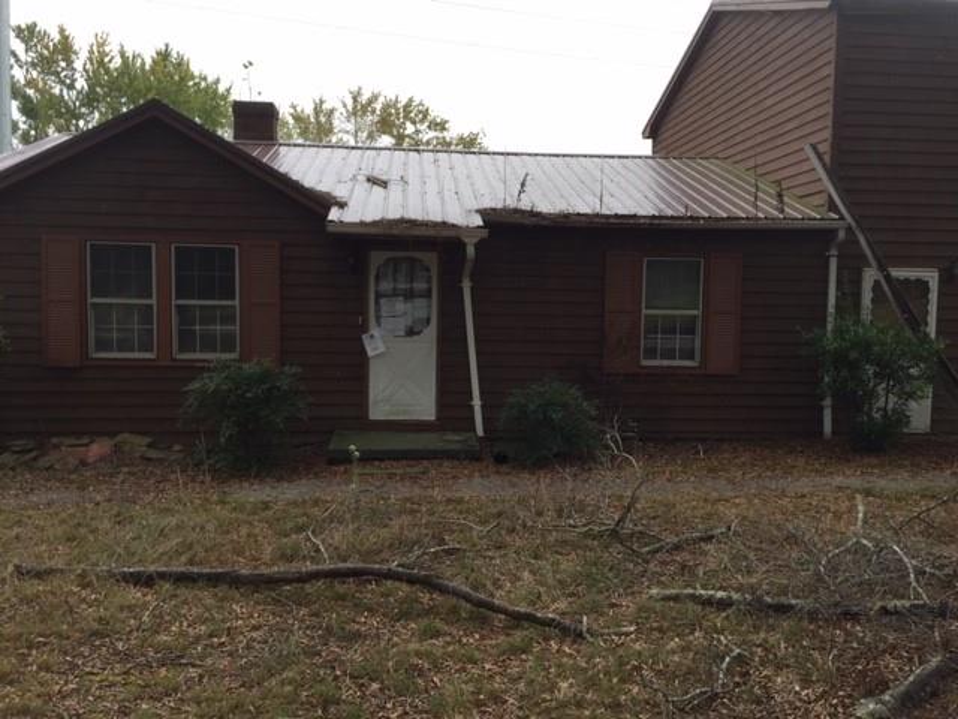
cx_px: 479
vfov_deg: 48.2
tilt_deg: -3.6
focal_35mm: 29
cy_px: 360
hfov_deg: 61.7
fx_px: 803
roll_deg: -1.1
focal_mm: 4.15
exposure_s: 1/319
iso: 32
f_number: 2.2
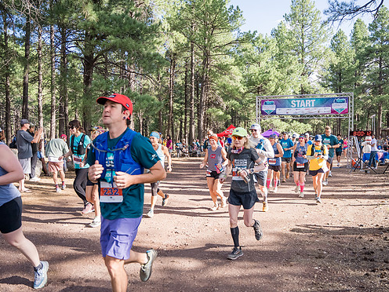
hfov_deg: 65.3
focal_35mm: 27
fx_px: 303
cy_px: 147
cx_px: 202
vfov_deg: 51.4
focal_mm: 24
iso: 500
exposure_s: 1/2000
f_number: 3.2
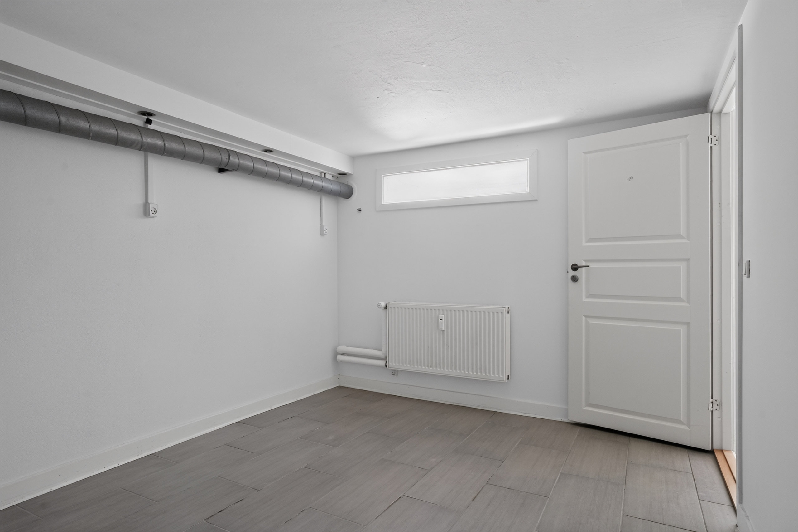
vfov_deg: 61.9
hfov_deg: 84.0
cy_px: 266
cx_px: 399
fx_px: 443
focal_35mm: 20
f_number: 8
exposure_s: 1/5
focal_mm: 20
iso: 800
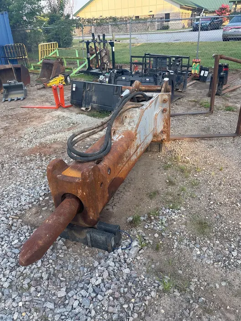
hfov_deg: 51.3
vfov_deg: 65.3
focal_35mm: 27
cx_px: 118
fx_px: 251
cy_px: 166
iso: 50
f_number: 1.6
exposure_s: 1/460
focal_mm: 5.96
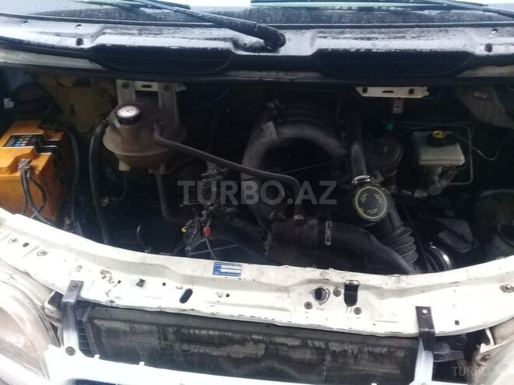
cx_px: 257
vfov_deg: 45.4
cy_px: 192
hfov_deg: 58.4
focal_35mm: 31
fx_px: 460
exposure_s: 1/33
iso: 125
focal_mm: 3.3
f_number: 2.2
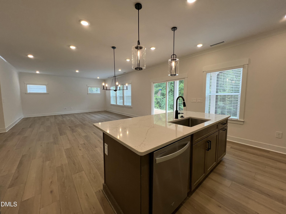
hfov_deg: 106.2
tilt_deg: -5.9
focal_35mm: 13
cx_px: 143
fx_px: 107
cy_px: 107
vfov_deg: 89.9
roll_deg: -0.5
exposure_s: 1/120
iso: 80
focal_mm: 1.57
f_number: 1.8
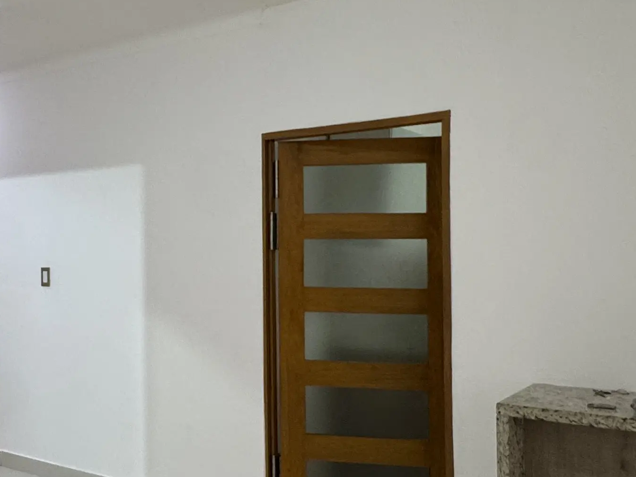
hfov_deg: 42.5
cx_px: 117
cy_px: 241
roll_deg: +0.8
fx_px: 772
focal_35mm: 42
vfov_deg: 34.3
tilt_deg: +1.9
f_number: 2.2
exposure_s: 1/60
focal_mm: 2.22
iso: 200
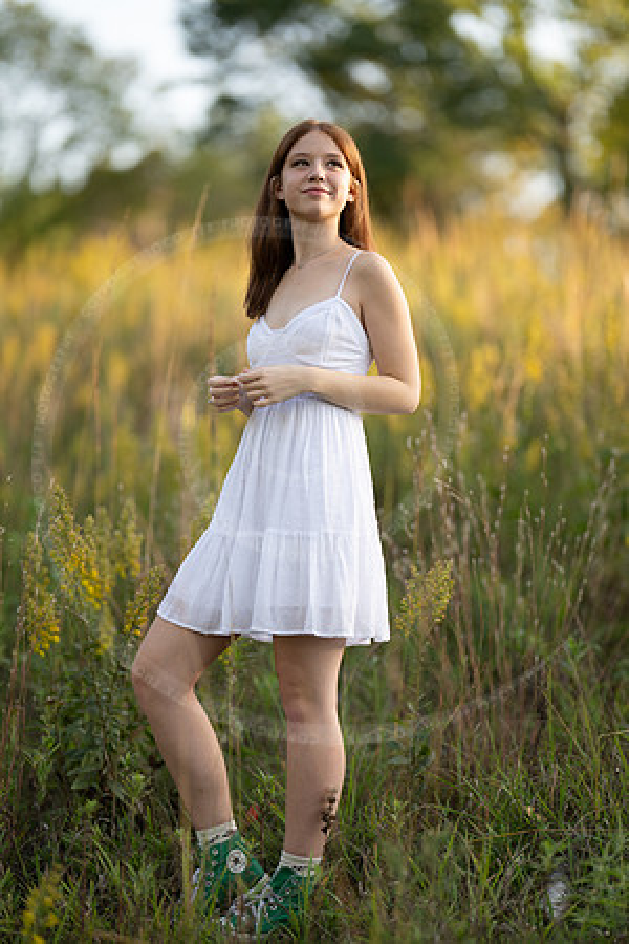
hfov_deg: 16.1
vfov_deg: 23.9
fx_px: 2228
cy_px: 472
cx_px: 314
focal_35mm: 85
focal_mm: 85
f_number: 1.2
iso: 100
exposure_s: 1/1600
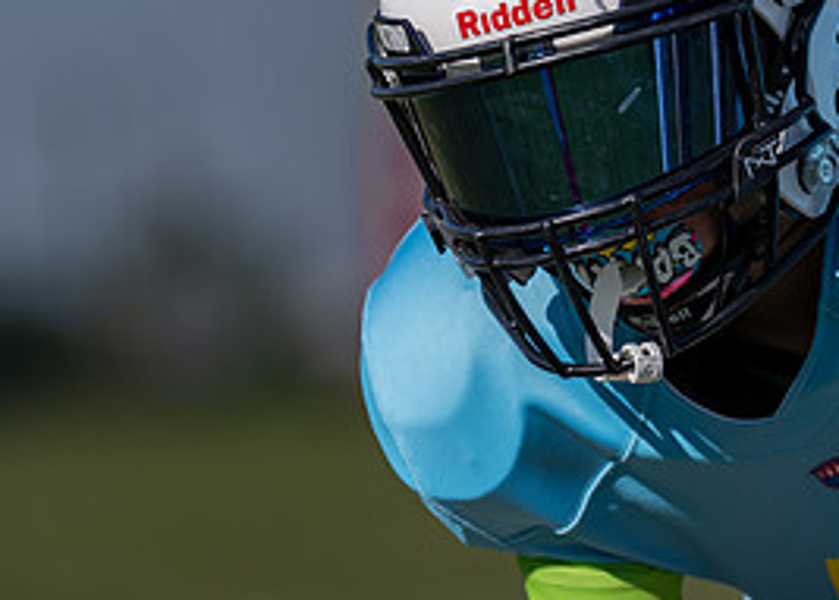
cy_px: 269
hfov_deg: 3.7
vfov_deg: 2.6
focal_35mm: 548
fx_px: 13065
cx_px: 776
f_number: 2.8
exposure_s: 1/4000
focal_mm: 191
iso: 100
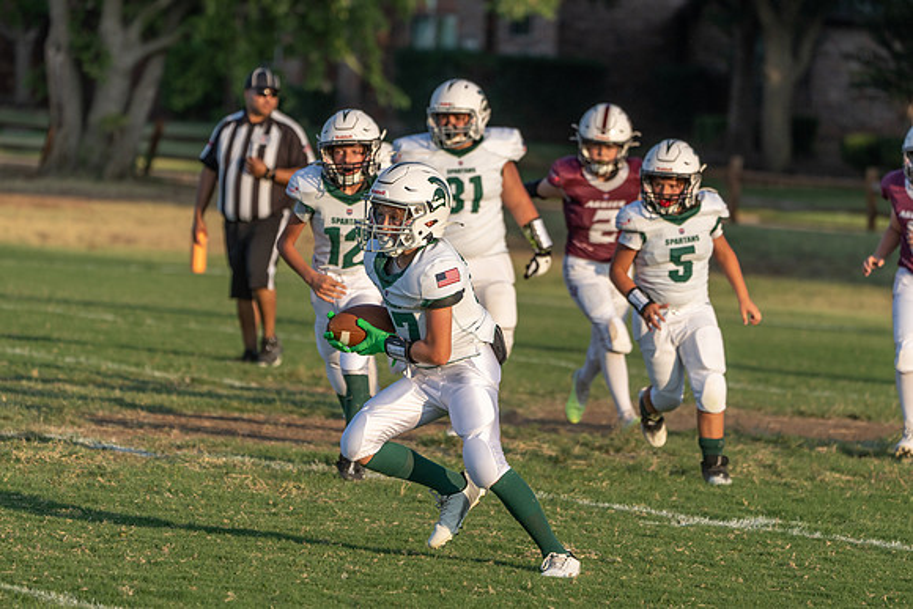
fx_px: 6189
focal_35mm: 244
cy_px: 304
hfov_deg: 8.4
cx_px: 456
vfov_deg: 5.6
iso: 320
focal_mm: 244
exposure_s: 1/1000
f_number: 5.6
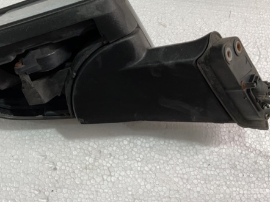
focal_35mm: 42
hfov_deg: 44.4
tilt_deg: -65.3
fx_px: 327
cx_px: 98
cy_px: 65
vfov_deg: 34.0
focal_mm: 3
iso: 25
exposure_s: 1/100
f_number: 1.8
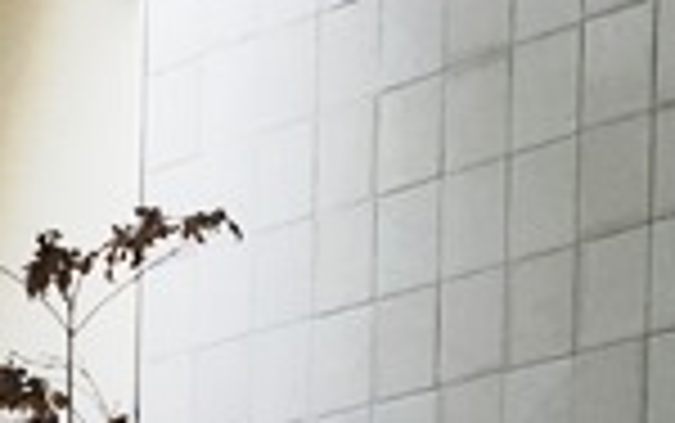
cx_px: 500
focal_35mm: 210
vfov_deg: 5.9
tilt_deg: +1.5
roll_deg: -1.5
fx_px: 3866
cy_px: 1228
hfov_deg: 10.0
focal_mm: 4.15
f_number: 2.2
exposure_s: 1/248
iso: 25
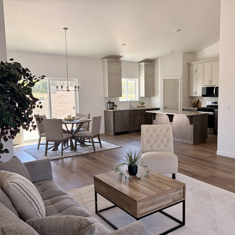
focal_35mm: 31
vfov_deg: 52.5
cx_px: 154
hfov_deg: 51.7
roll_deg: +1.6
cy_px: 119
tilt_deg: -5.4
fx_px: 238
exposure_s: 1/215
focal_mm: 5.96
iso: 100
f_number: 1.6
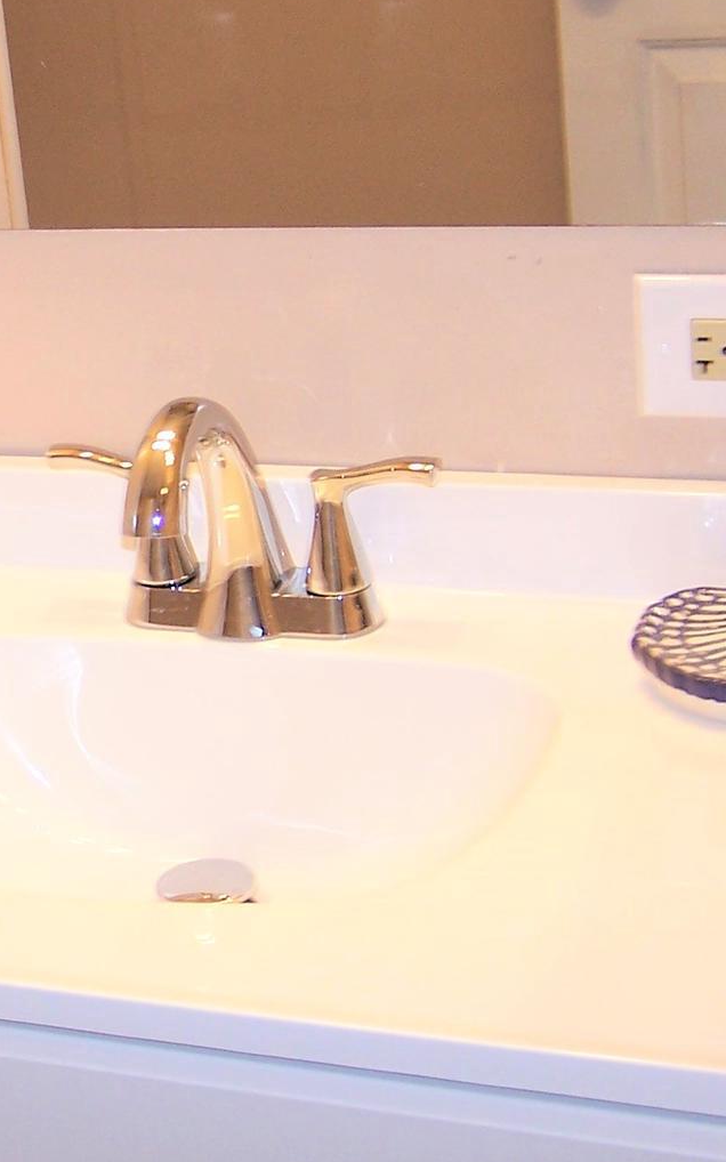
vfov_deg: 25.5
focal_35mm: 81
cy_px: 551
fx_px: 2565
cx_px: -96
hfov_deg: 15.6
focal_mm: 6.3
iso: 80
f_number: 2.8
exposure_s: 1/60
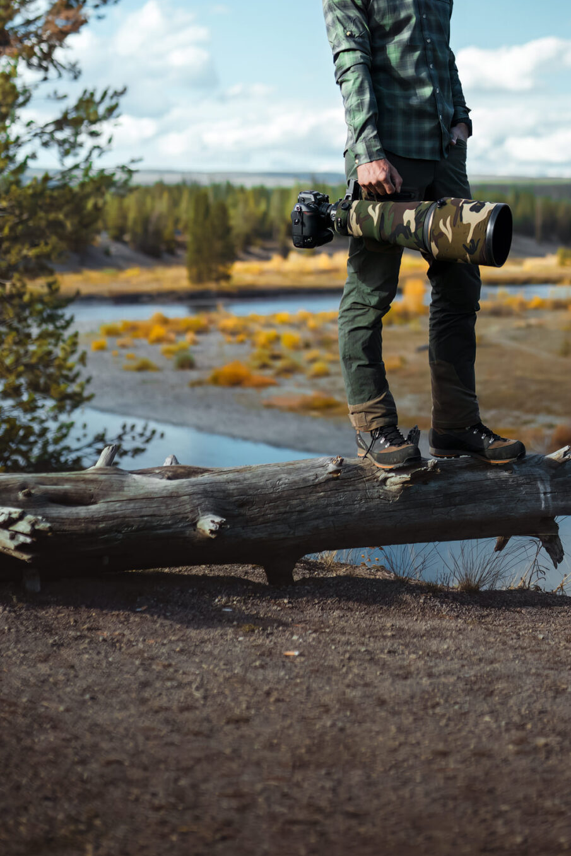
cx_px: 382
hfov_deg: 20.5
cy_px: 177
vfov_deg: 29.8
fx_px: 1571
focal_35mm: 66
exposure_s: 1/12800
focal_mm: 35
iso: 360
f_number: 1.4
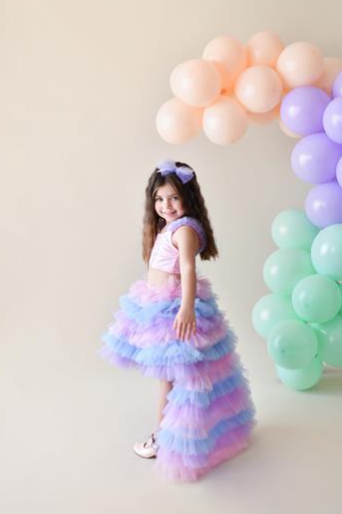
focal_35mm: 40
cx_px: 169
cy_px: 237
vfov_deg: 48.4
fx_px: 570
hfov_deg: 33.4
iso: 250
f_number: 2
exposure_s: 1/320
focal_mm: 35
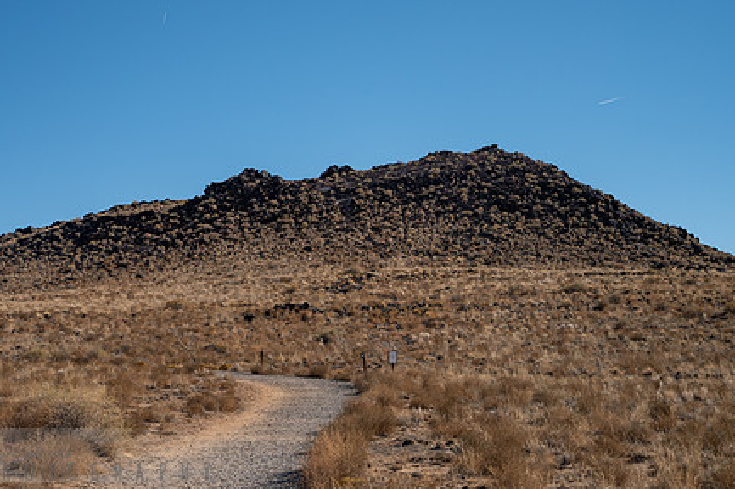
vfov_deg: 20.2
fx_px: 1367
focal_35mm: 67
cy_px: 166
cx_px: 270
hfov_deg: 30.0
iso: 200
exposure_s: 1/4000
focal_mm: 50
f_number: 4
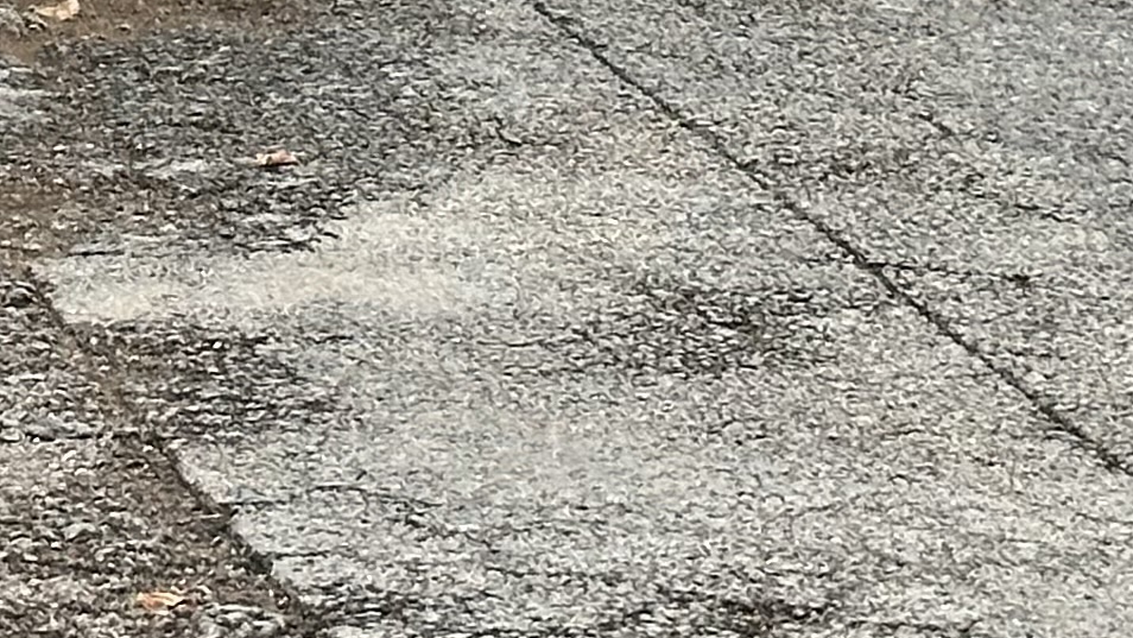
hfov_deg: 9.5
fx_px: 6641
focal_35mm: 221
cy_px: -1065
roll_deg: -1.4
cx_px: -570
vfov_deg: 5.3
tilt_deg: -2.1
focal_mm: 6.86
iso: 64
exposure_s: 1/2358
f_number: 1.78
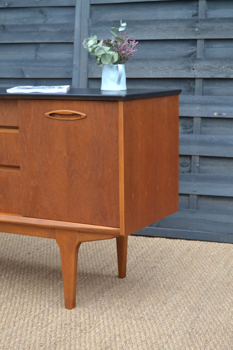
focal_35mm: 68
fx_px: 655
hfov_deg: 20.2
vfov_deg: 29.9
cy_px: 175
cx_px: 116
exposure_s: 1/125
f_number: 5.3
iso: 400
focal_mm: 45
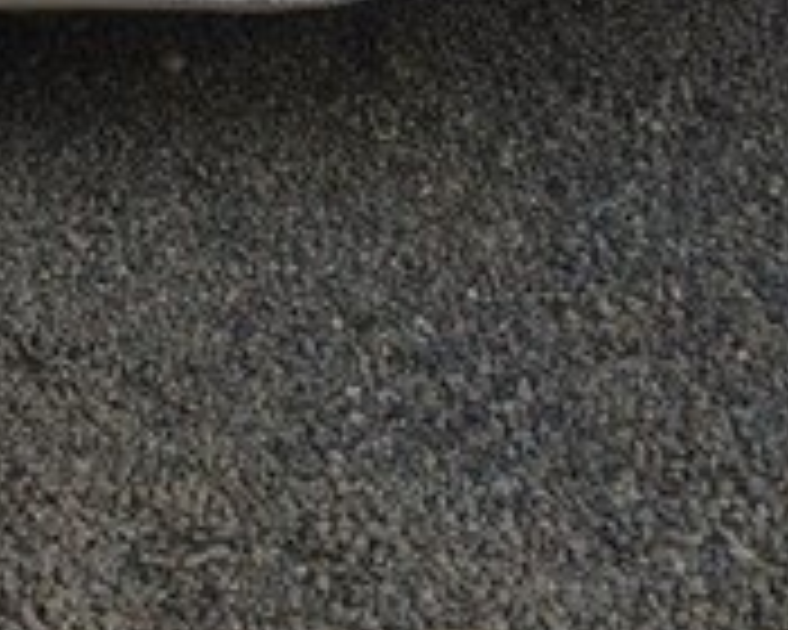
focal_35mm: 107
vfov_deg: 13.5
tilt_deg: -15.2
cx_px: -279
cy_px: -349
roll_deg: +1.7
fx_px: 2495
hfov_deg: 16.8
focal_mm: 4.15
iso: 32
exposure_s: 1/855
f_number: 2.2
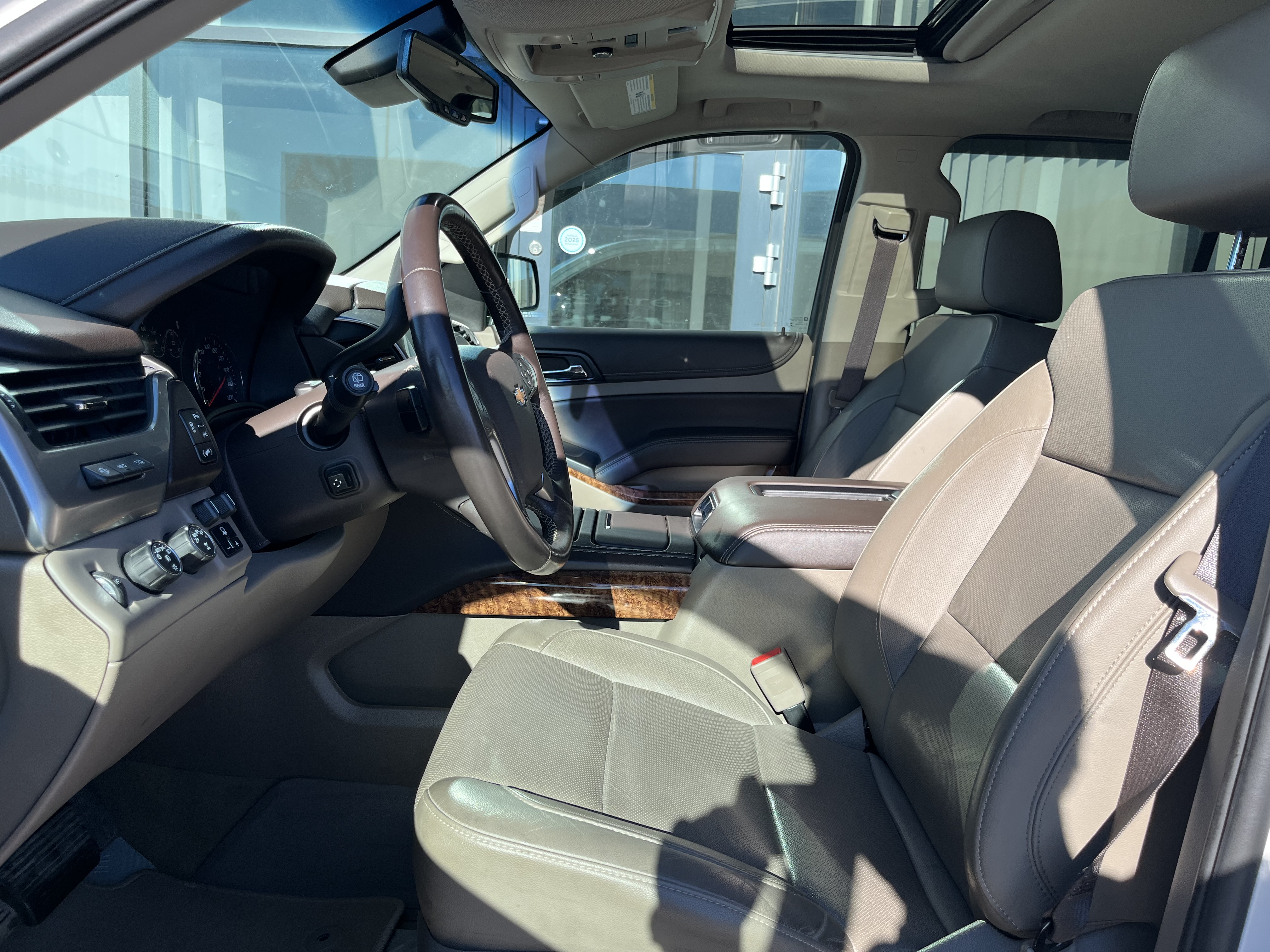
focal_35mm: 26
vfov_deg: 53.1
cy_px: 476
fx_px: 954
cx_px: 635
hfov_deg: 67.3
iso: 50
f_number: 1.6
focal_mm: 5.1
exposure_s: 1/845
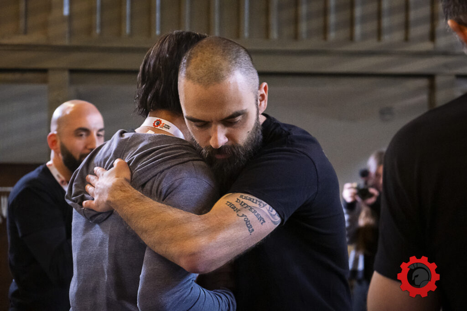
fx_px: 1077
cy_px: 156
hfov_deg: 24.5
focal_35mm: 83
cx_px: 234
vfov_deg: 16.5
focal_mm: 55
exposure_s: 1/60
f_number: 4
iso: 12800
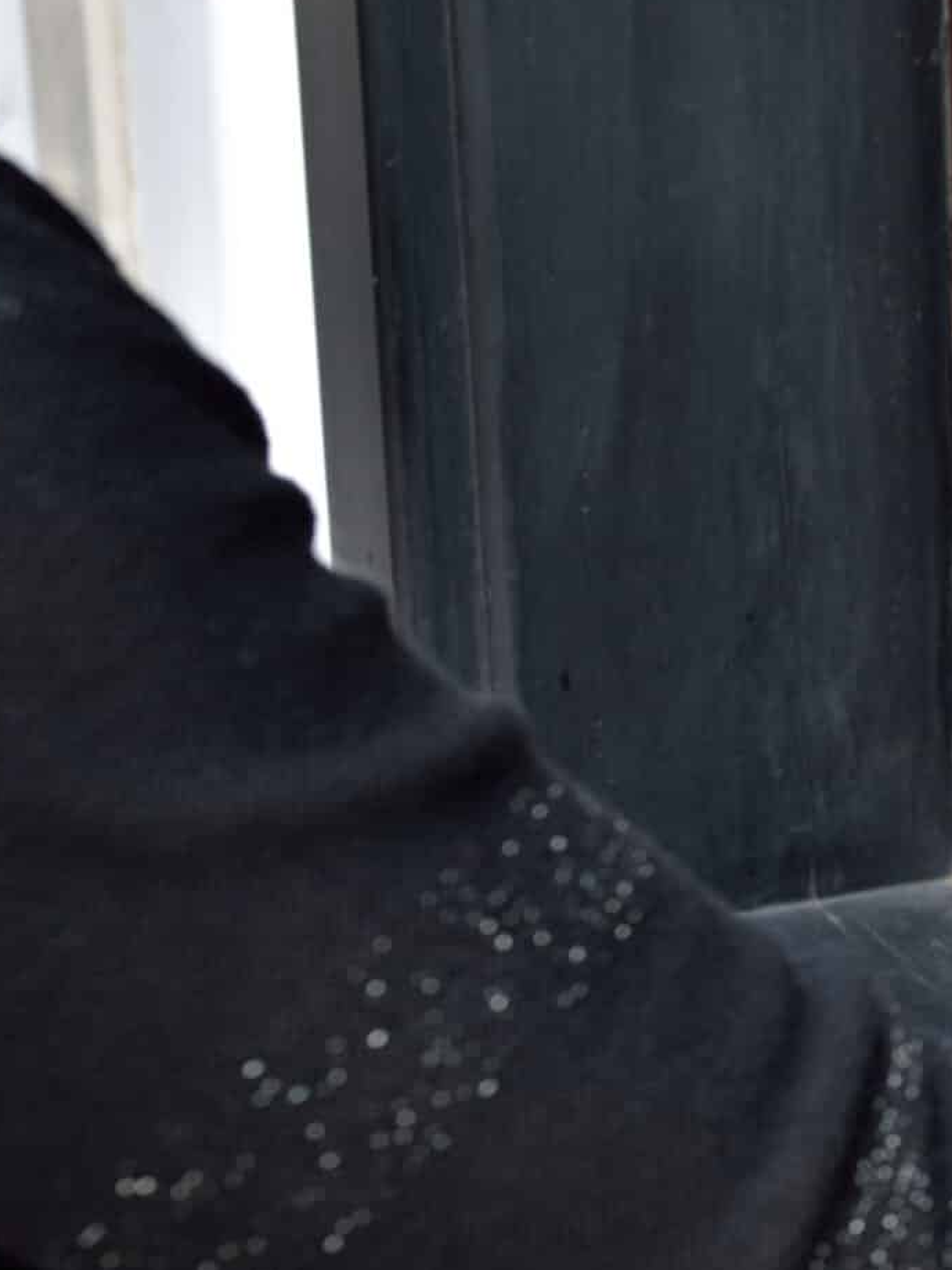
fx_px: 3446
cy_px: 811
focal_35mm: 94
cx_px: 1687
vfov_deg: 20.8
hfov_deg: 14.0
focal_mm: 35
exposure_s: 1/80
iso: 100
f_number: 6.3
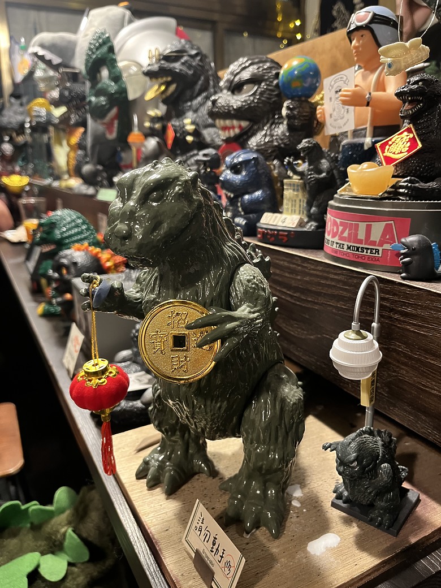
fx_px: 442
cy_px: 294
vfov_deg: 67.3
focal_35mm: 26
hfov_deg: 53.1
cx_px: 220
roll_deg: +0.5
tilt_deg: -16.7
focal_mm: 5.1
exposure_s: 1/60
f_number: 1.6
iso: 400
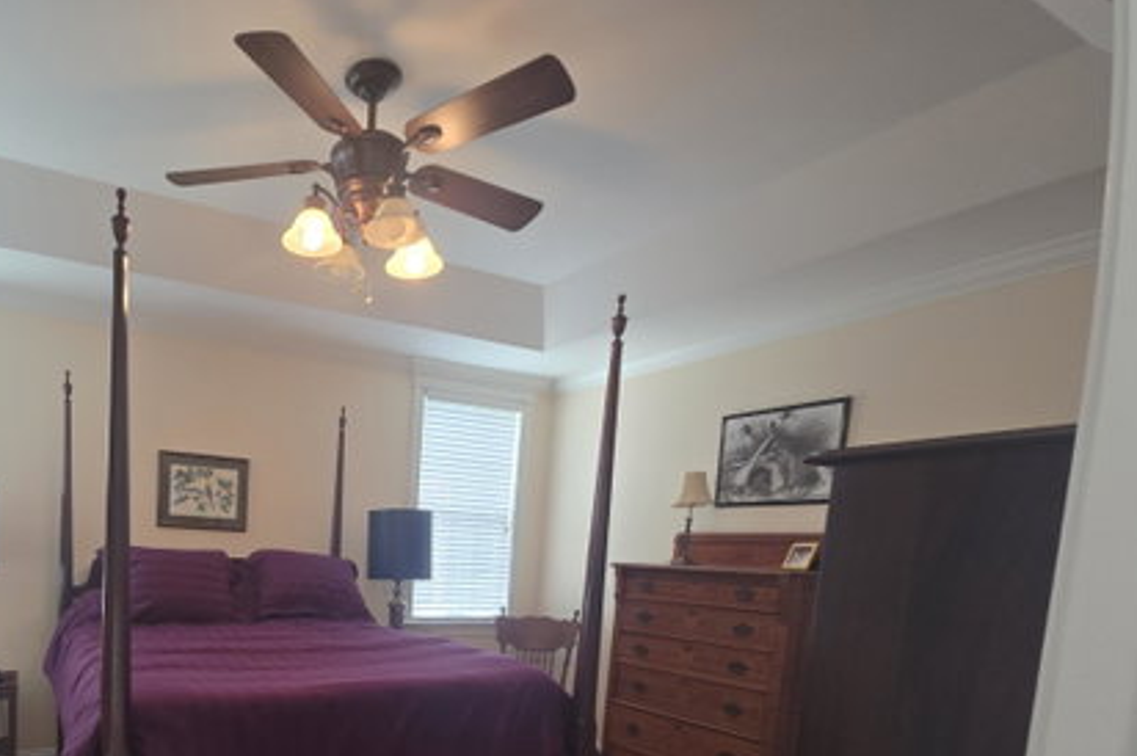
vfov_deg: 53.6
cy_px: 648
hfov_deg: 76.6
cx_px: 316
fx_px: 663
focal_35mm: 21
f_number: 2.2
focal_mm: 2.2
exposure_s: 1/60
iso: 100
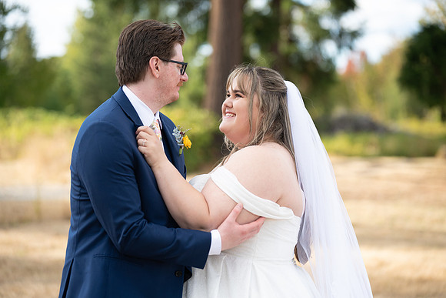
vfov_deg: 13.3
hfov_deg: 19.8
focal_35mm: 103
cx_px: 223
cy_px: 149
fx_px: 1276
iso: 400
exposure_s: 1/1600
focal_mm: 103
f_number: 2.8
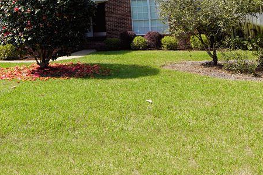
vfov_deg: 29.5
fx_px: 300
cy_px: -17
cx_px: 91
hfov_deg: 46.8
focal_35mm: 41
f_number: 8
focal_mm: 12
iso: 100
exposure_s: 1/100
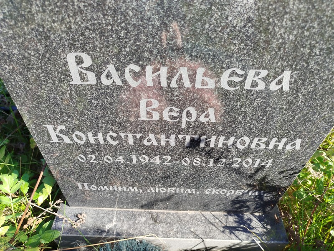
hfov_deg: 71.6
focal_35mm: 24
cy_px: 126
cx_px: 167
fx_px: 232
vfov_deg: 56.8
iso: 50
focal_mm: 5.31
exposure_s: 1/194
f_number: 1.7
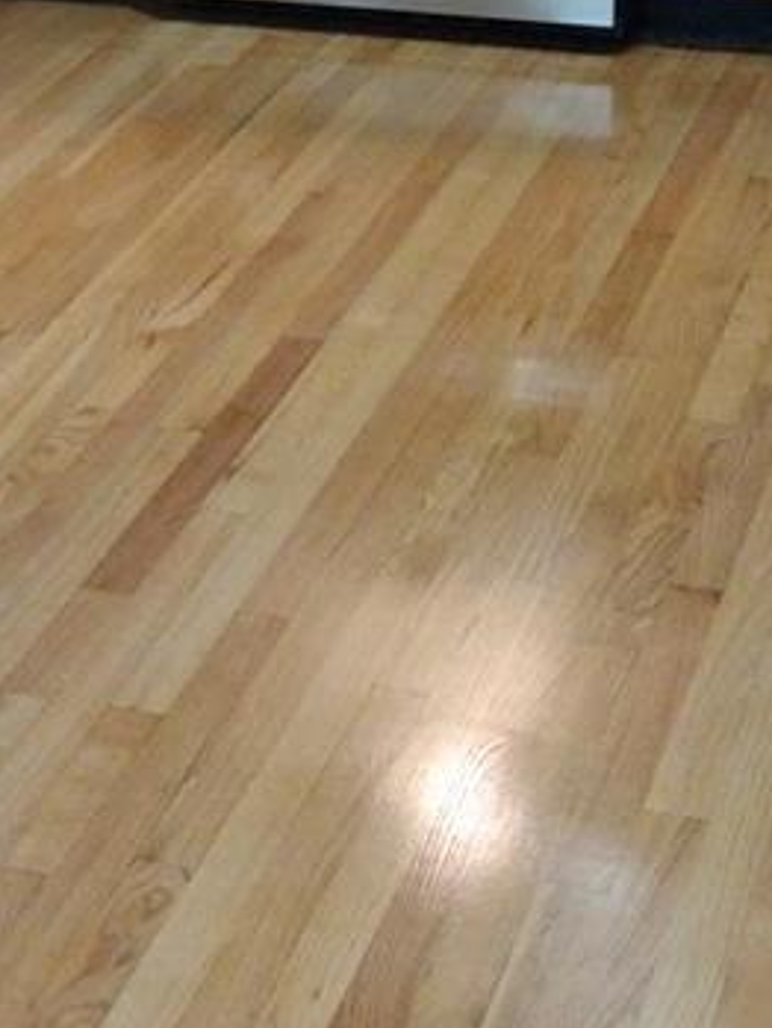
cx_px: 143
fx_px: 3447
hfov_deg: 12.7
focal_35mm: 116
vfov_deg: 16.4
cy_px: -133
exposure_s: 1/40
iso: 631
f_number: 1.7
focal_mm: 4.71
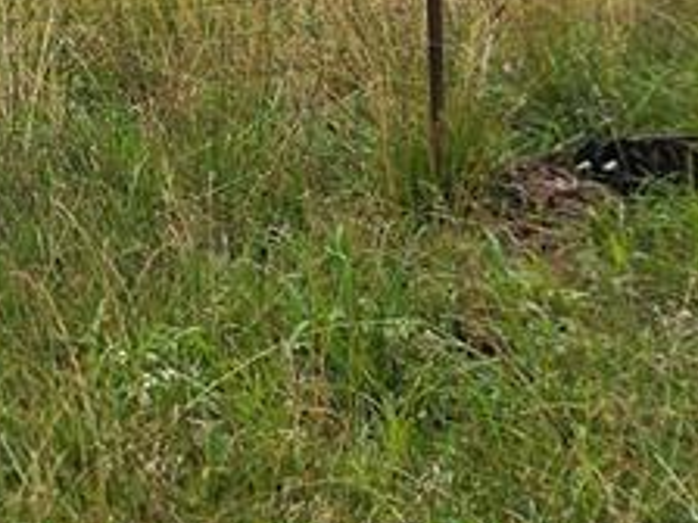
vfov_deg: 12.9
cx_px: -894
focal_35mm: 105
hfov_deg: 14.0
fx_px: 2117
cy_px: -377
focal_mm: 6.4
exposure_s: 1/416
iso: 12
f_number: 1.8
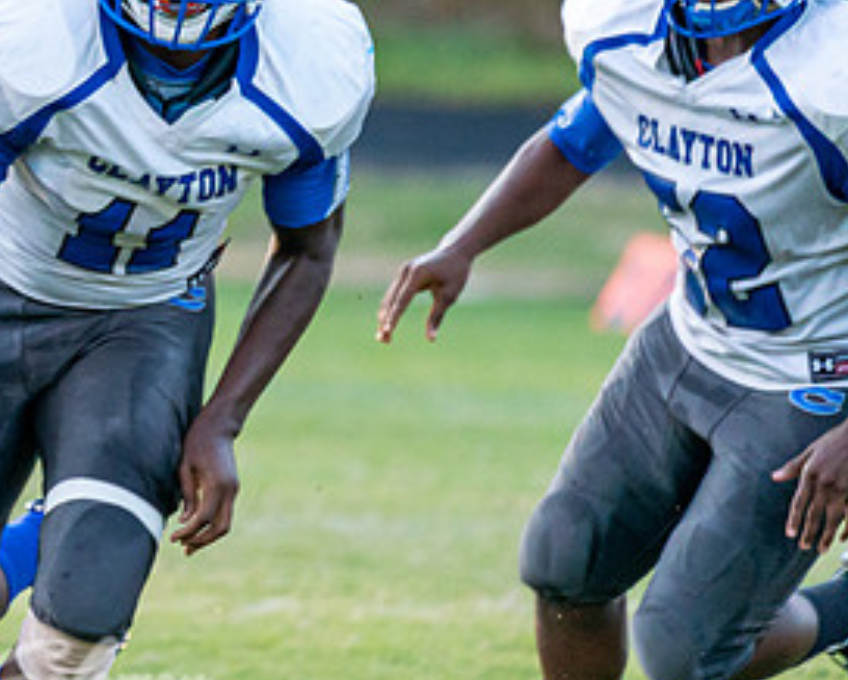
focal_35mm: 936
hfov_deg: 2.1
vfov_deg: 1.7
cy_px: 154
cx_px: -137
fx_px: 23508
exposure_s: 1/1000
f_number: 5.6
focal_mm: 400
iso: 4000
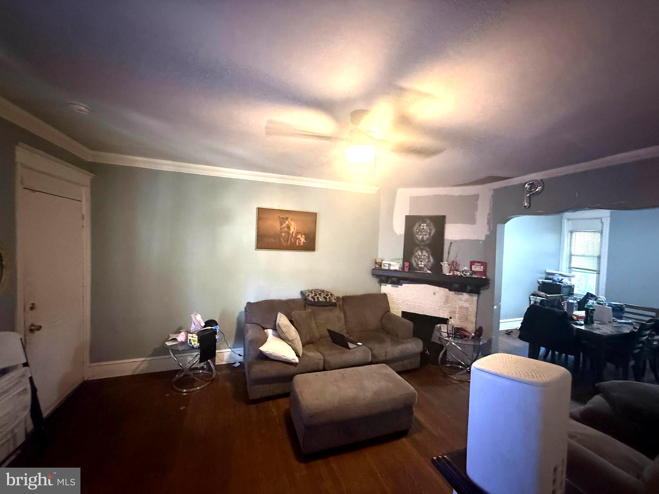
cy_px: 247
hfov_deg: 102.1
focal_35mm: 14
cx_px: 330
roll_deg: -2.6
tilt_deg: -1.2
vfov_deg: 85.7
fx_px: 267
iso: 1000
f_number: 2.2
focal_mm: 2.22
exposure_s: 1/40
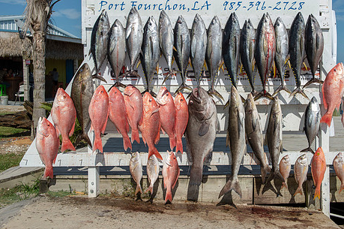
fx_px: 410
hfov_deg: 45.3
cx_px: 204
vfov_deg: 31.0
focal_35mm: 43
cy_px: 85
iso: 50
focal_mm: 34
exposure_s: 1/200
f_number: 9
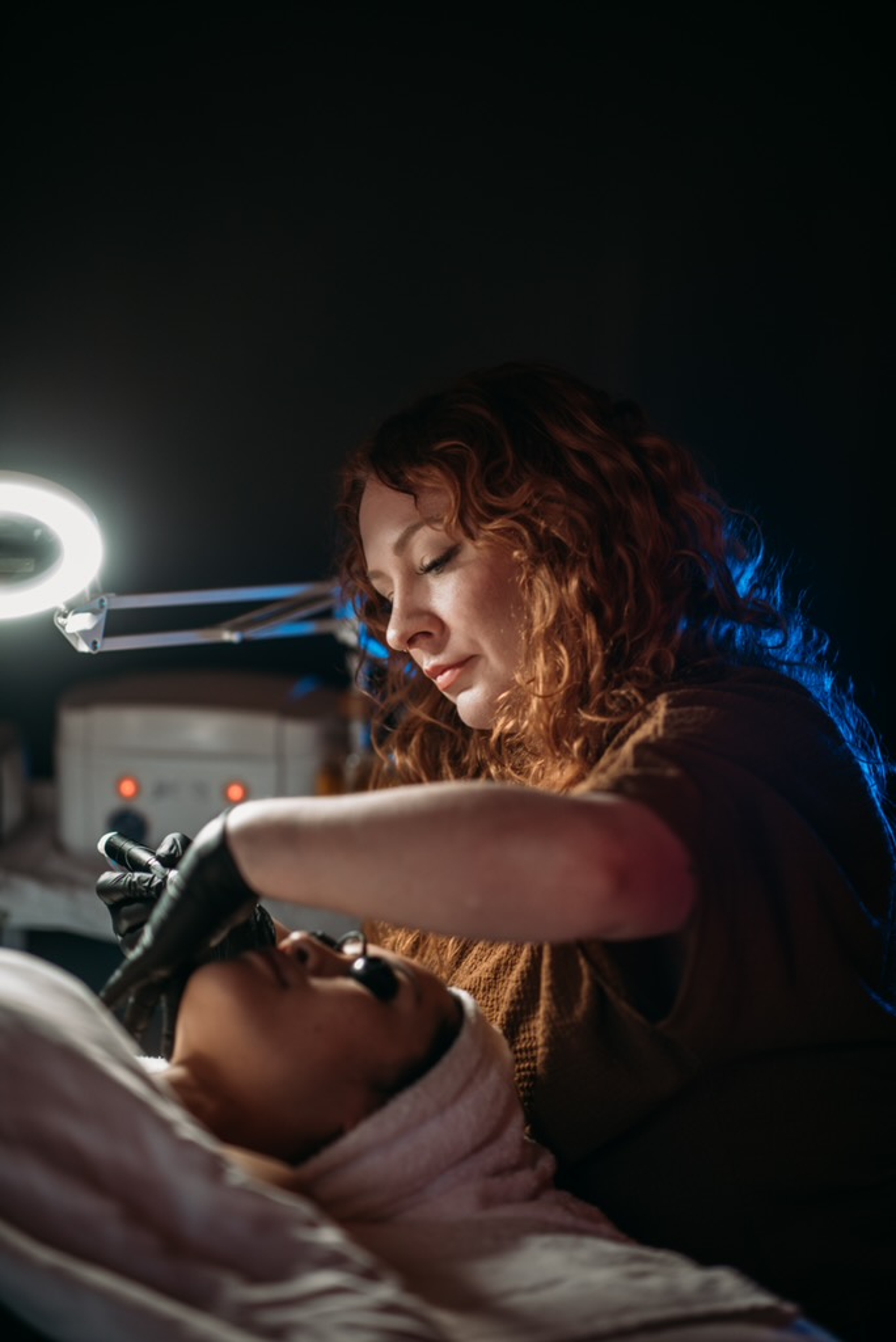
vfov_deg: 23.9
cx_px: 448
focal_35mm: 85
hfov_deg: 16.1
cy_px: 671
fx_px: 3169
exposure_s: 1/400
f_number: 1.8
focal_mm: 85
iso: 4500
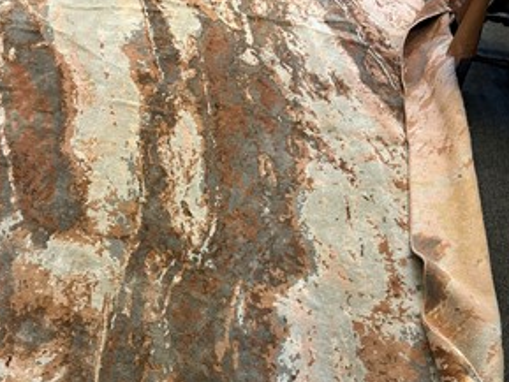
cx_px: 159
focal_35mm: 36
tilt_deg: -50.6
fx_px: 530
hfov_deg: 50.2
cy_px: 234
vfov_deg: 39.5
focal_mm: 5.7
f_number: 1.5
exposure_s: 1/50
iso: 250
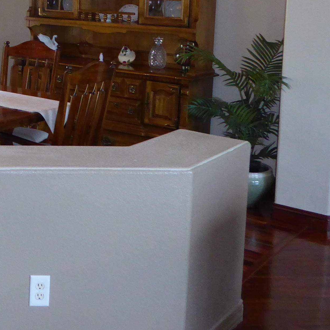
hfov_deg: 25.7
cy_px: 37
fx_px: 669
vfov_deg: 26.8
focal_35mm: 62
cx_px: -32
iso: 640
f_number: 3.5
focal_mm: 5
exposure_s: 1/60
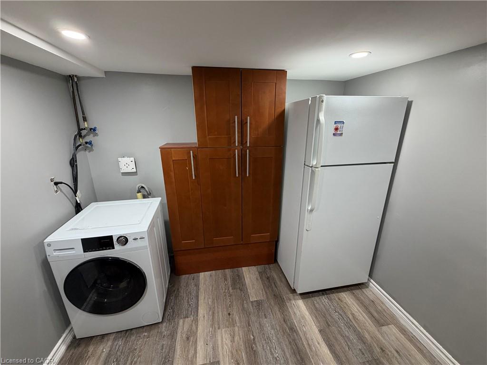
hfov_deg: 102.1
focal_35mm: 14
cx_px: 244
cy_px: 182
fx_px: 197
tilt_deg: -17.5
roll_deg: +0.8
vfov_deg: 85.7
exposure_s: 1/60
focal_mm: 2.22
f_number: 2.2
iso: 200
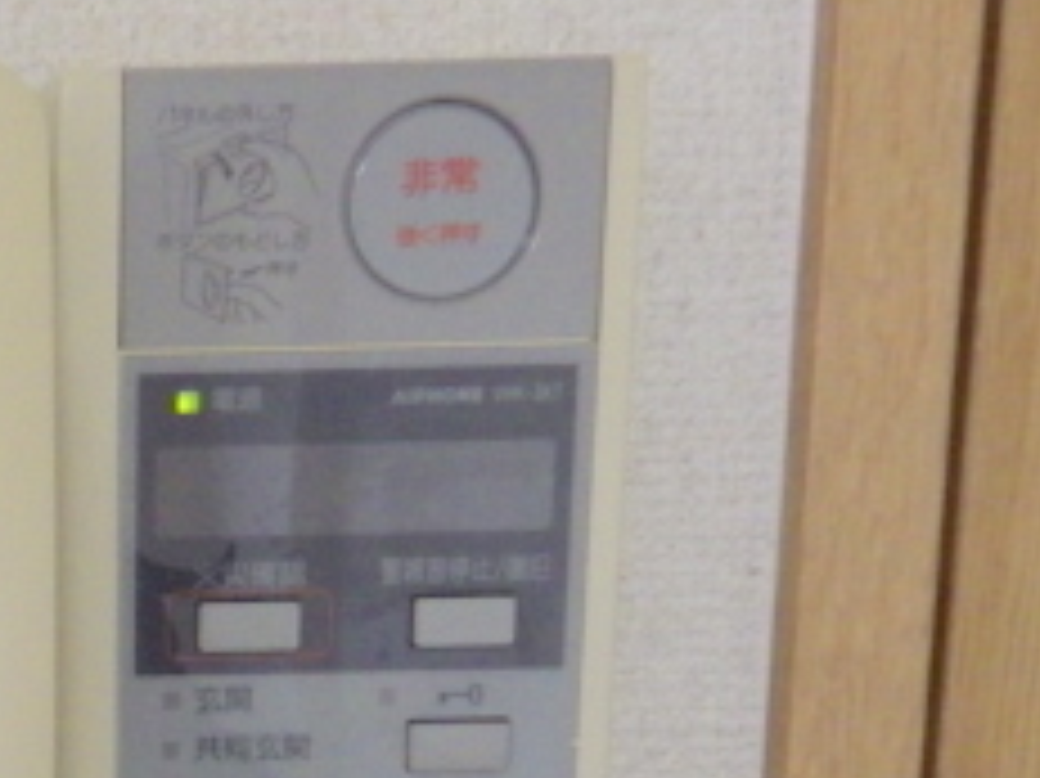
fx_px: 1832
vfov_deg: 22.6
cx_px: -239
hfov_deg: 27.5
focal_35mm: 61
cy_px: 863
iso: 500
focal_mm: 4
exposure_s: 1/45
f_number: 3.1
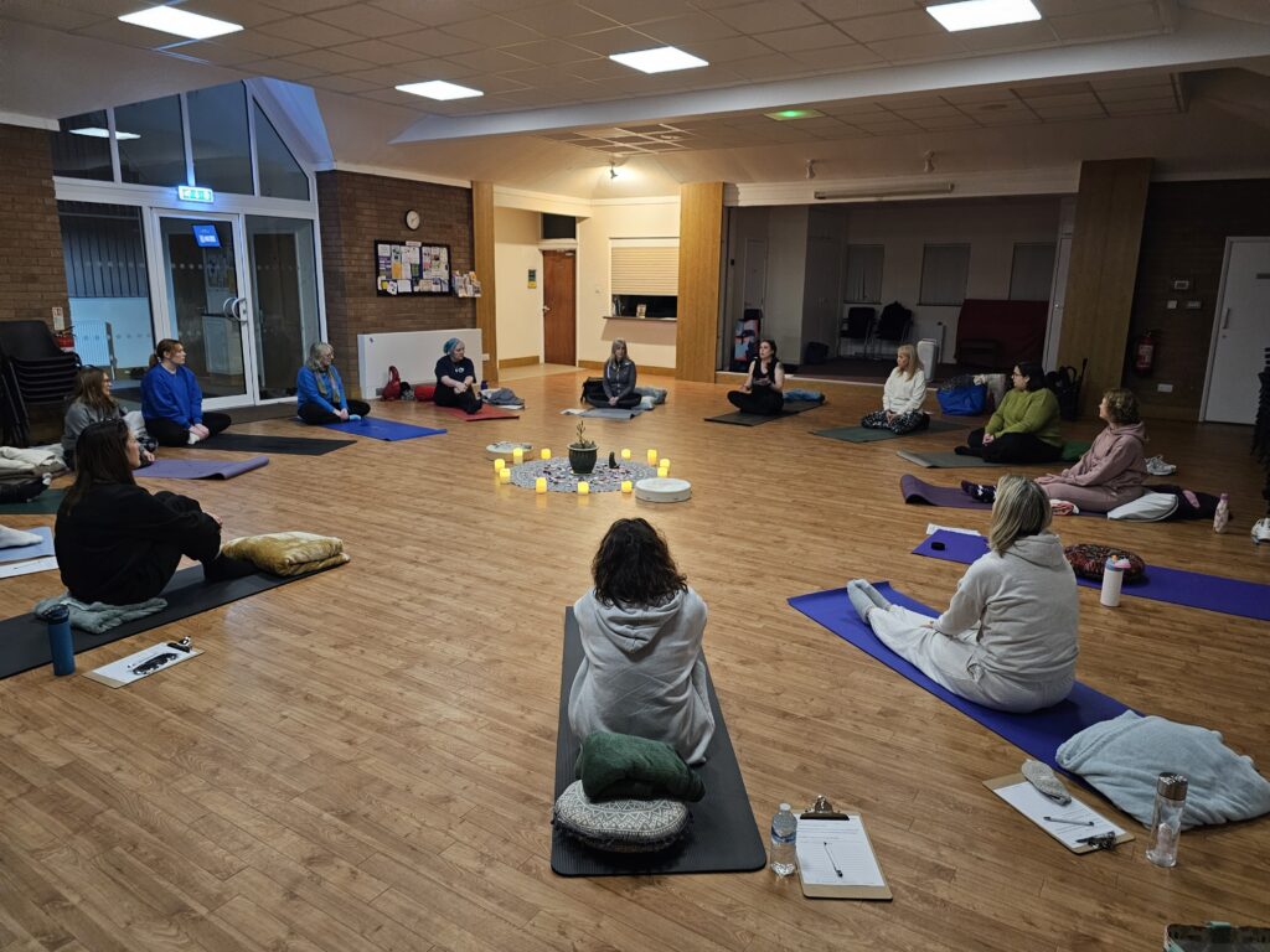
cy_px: 476
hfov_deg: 73.9
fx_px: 844
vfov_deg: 58.9
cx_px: 635
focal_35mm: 23
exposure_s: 1/24
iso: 640
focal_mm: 6.3
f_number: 1.7
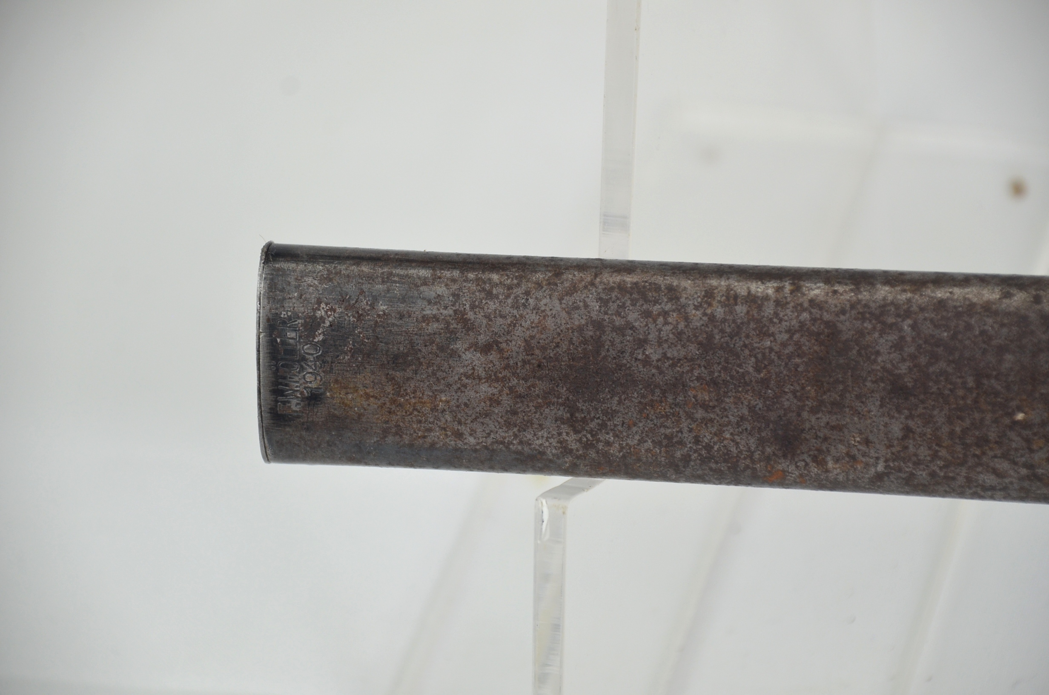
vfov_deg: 6.8
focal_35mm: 202
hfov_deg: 10.2
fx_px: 5888
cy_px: 348
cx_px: 524
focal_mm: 135
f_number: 5.6
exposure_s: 1/250
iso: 560
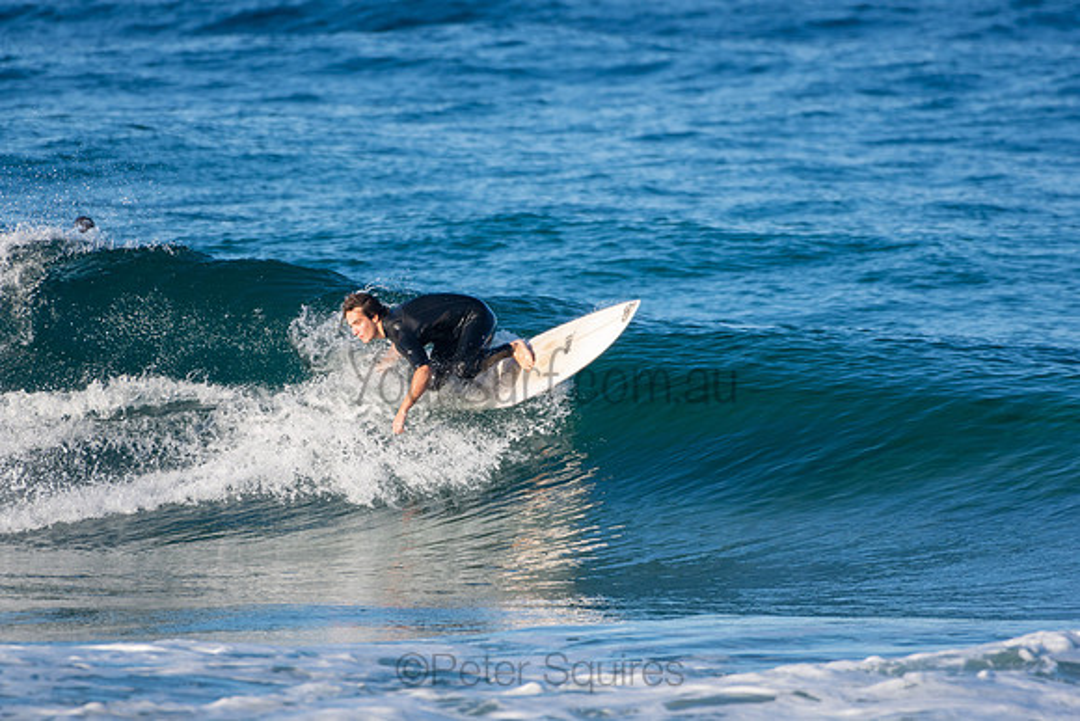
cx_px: 540
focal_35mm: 750
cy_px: 360
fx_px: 22504
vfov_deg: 1.8
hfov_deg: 2.7
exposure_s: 1/1250
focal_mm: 500
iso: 320
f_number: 5.6
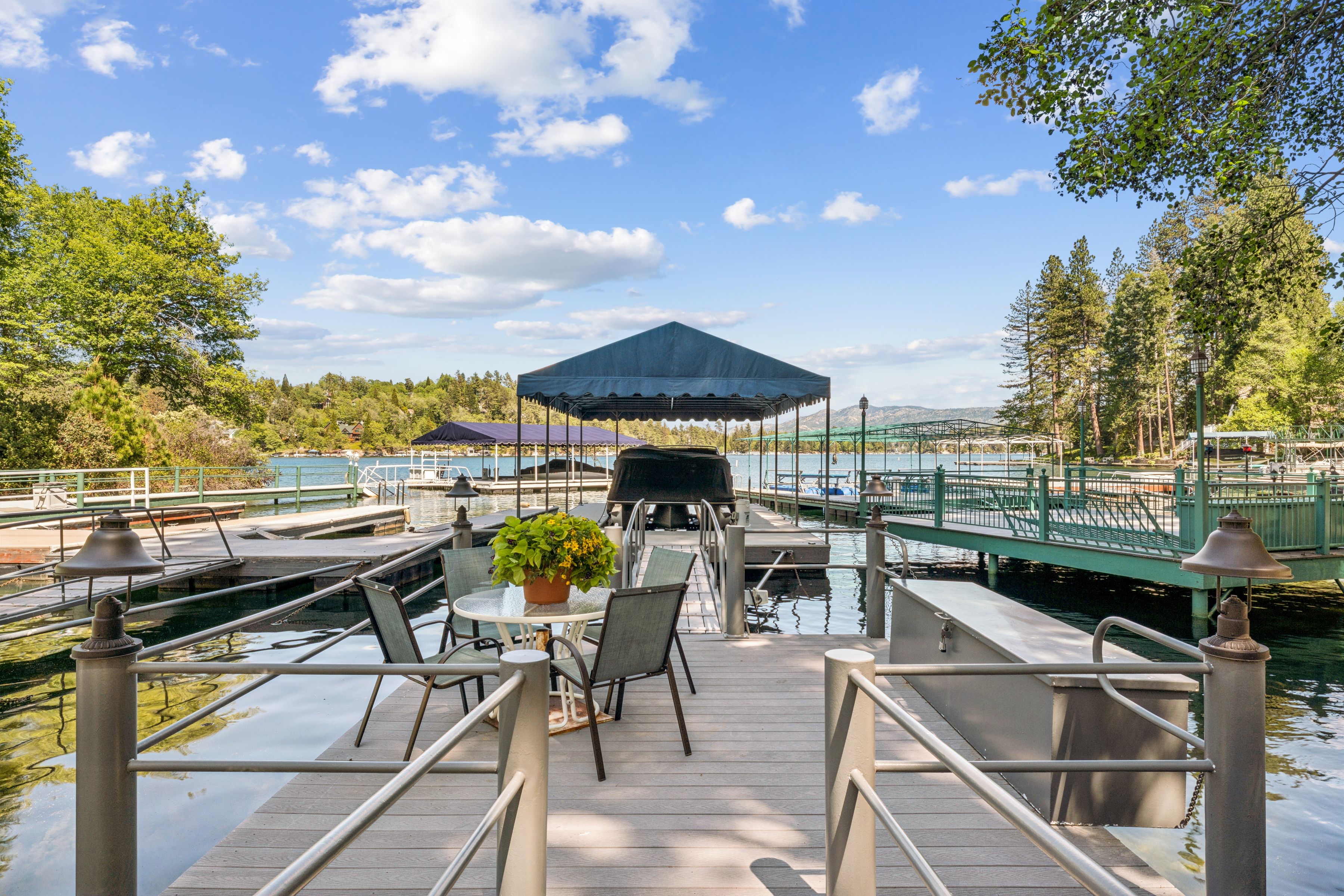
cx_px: 672
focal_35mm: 20
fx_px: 758
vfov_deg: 61.2
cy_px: 448
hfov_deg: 83.1
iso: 100
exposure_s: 1/20
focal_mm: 20.3
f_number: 22
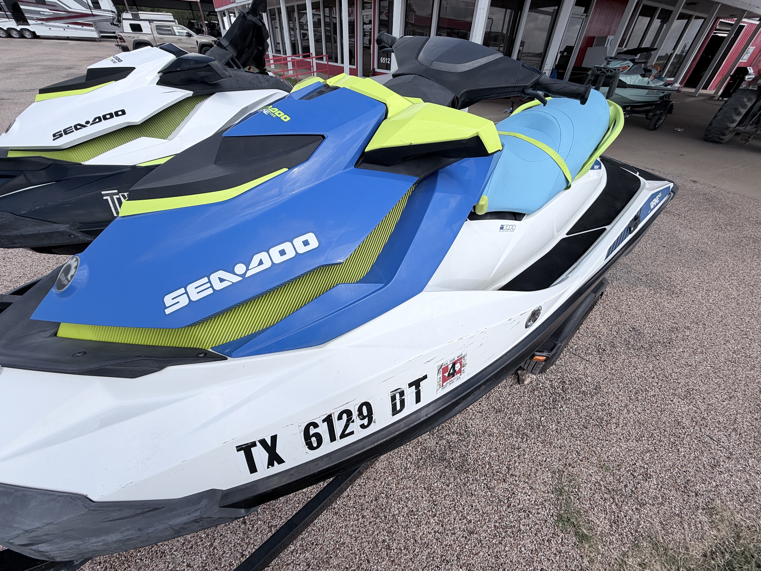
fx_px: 308
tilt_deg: -39.7
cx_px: 380
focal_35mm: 14
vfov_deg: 85.7
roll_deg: -2.7
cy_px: 286
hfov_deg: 102.1
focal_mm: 2.22
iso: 20
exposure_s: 1/841
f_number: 2.2
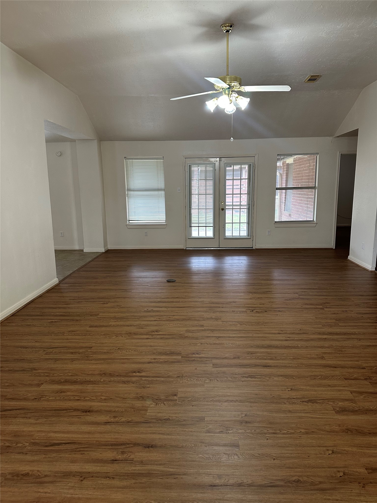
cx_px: 188
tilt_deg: -9.2
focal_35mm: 24
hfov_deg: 56.8
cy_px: 252
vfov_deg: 71.6
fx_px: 349
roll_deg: +0.5
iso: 250
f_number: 1.78
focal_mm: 6.86
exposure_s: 1/60
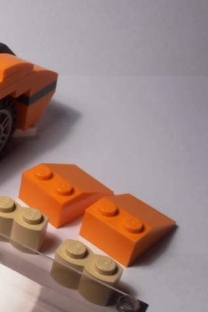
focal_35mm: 74
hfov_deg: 17.1
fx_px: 641
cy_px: 182
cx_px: -81
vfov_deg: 27.3
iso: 80
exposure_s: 1/50
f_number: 3.9
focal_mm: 6.61
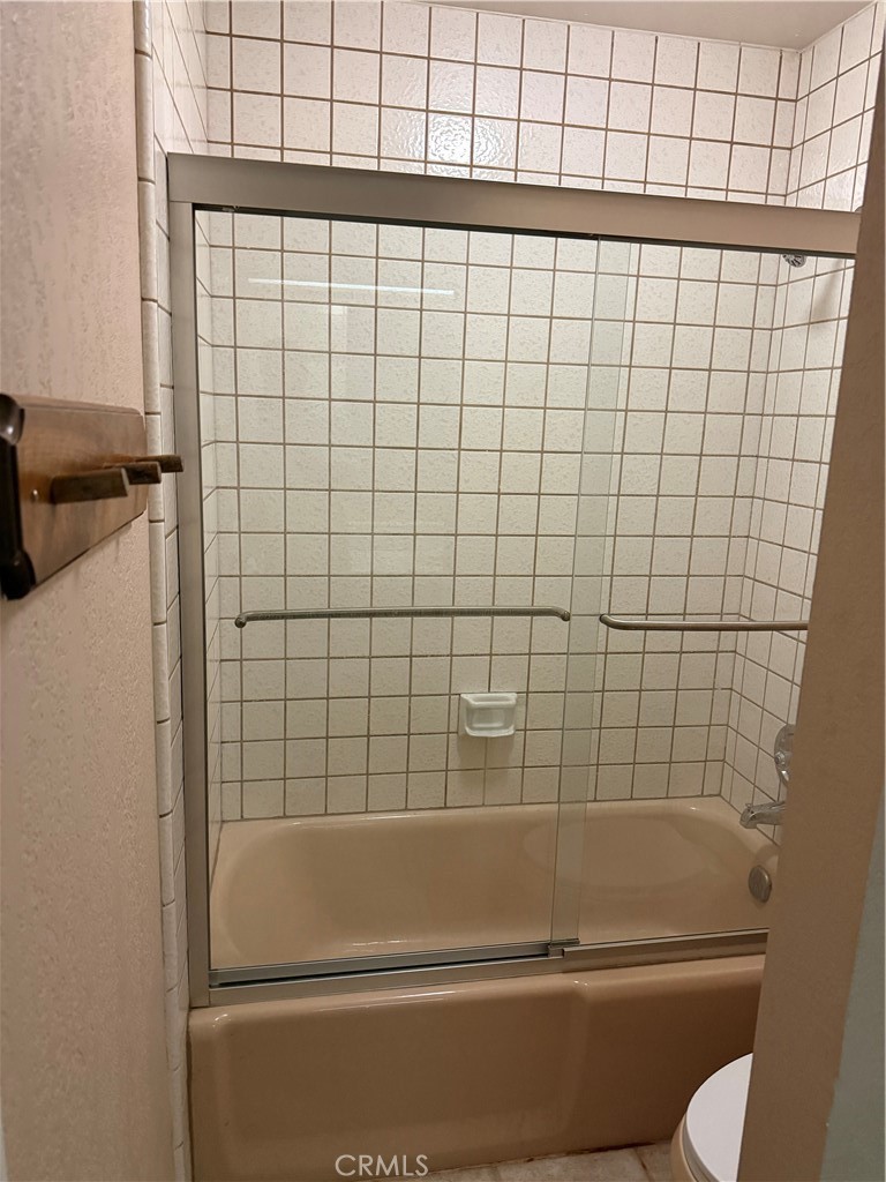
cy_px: 591
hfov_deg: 56.8
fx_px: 819
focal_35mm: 24
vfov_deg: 71.6
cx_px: 443
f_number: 1.78
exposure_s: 1/60
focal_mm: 6.76
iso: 800
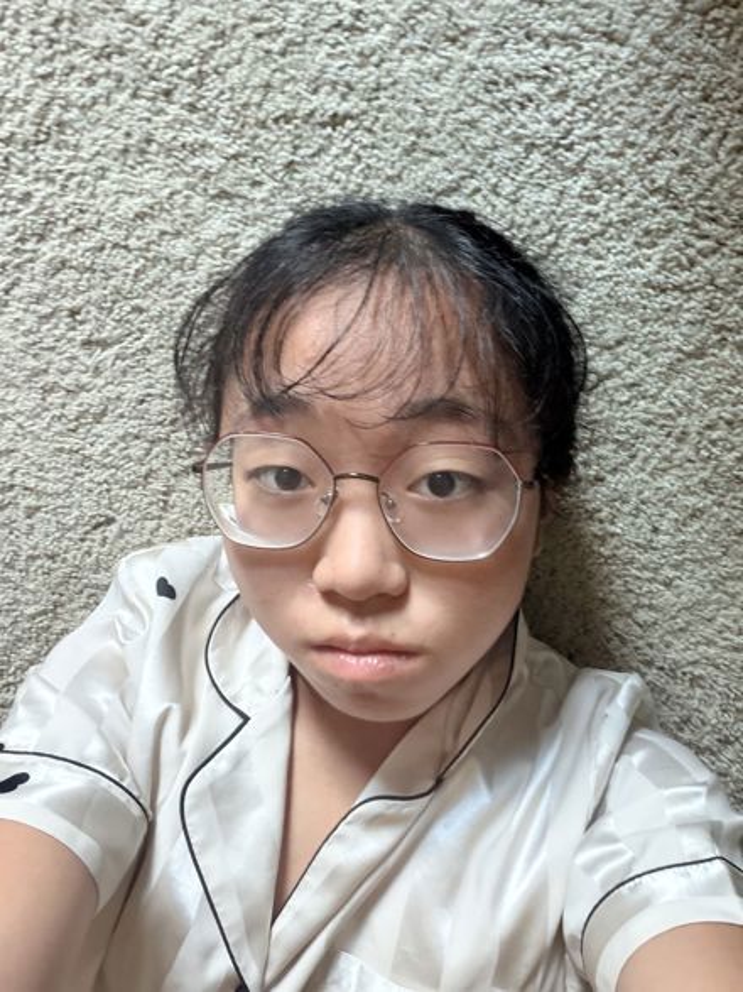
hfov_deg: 46.8
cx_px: 372
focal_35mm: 30
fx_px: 859
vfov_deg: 60.0
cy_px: 496
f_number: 1.9
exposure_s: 1/48
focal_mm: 2.71
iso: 320
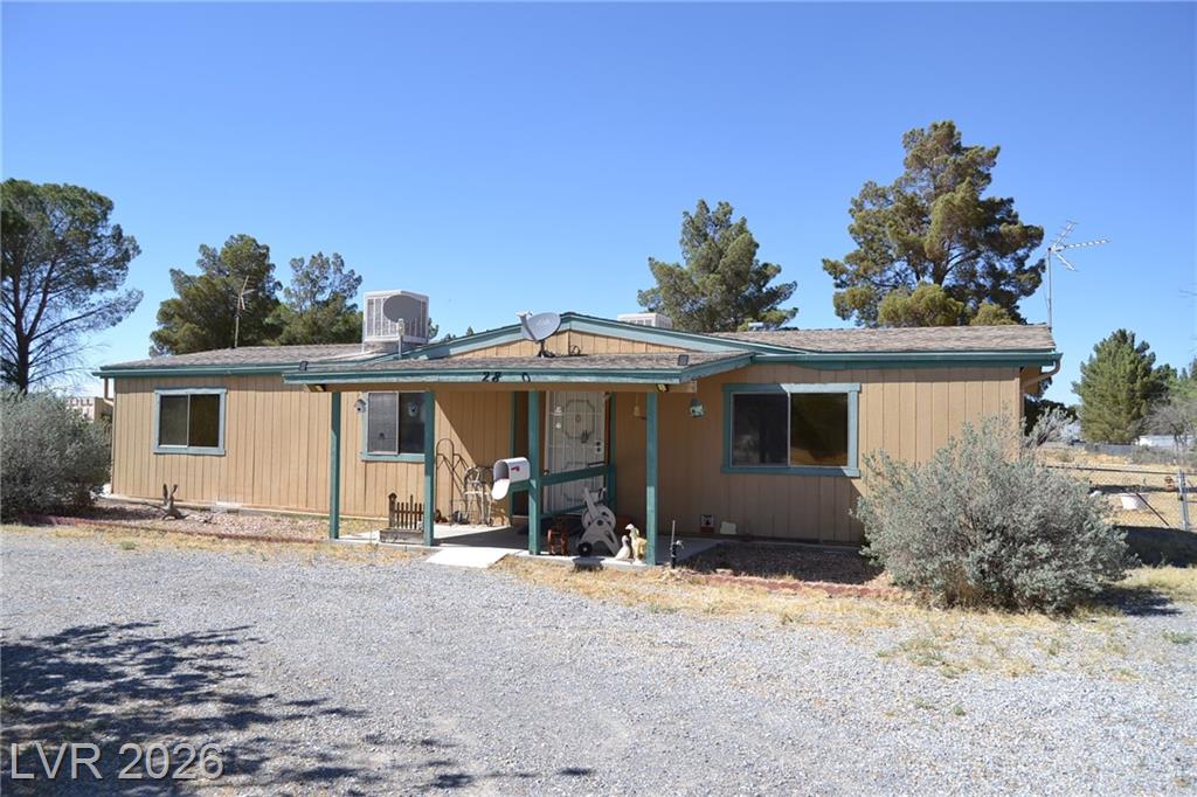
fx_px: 897
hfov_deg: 67.4
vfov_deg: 47.9
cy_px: 398
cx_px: 598
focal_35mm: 27
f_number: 5.6
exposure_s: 1/500
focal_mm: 18
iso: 100
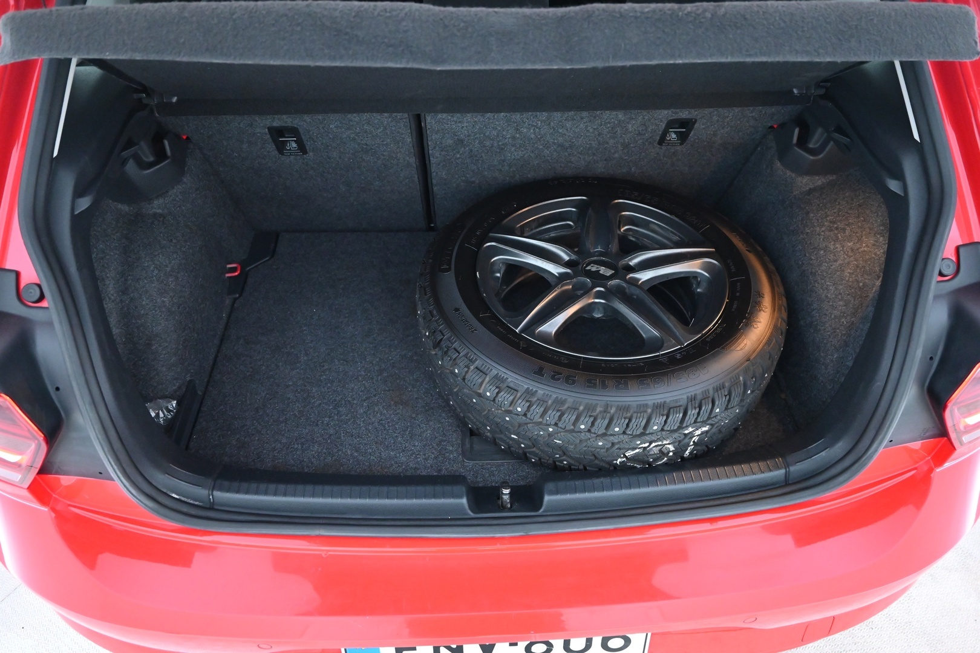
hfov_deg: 73.7
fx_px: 653
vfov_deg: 53.1
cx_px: 490
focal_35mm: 24
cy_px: 326
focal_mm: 24
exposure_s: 1/60
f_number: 4
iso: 6400
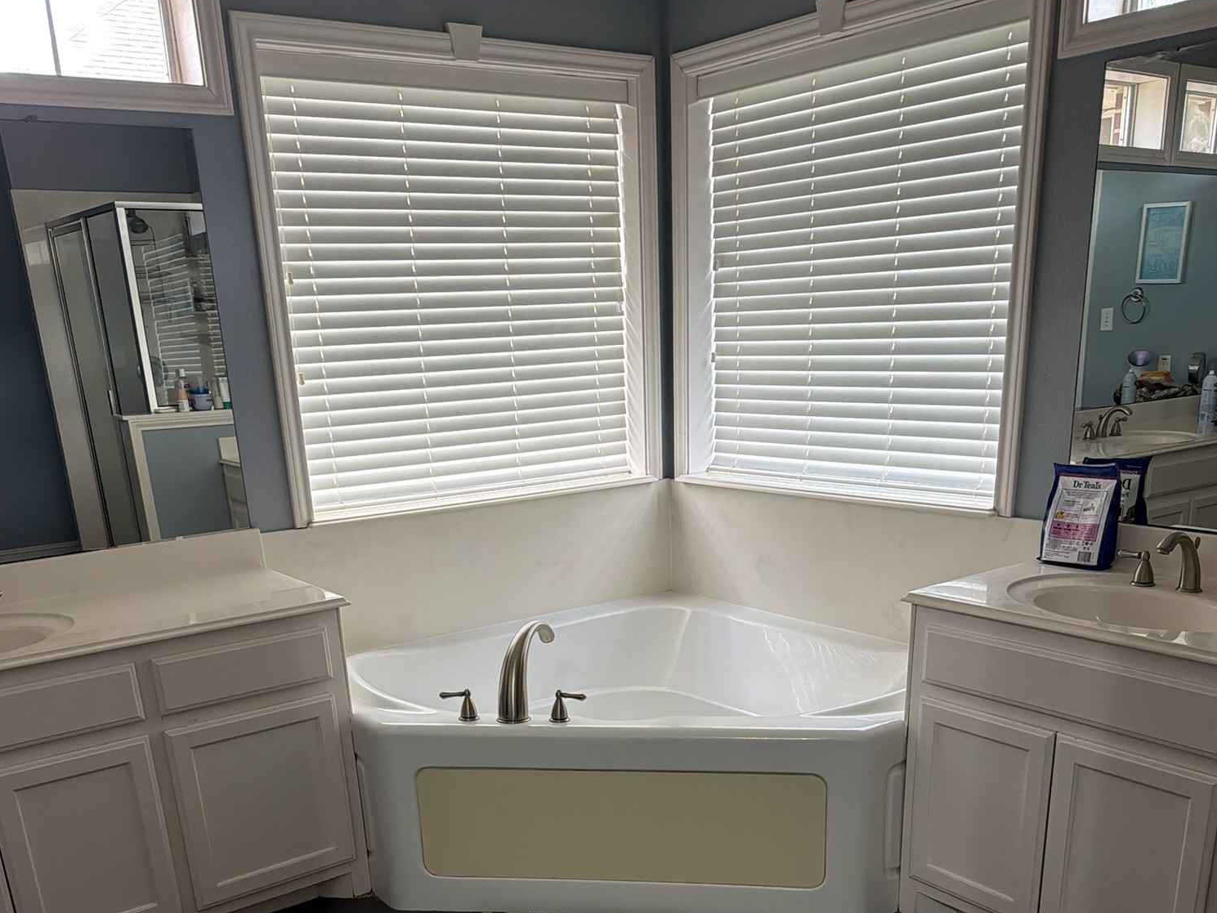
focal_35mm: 33
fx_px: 1160
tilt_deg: -20.5
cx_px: 600
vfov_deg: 40.9
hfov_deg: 55.3
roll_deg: +2.2
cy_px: 750
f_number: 1.78
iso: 200
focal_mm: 6.76
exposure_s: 1/79
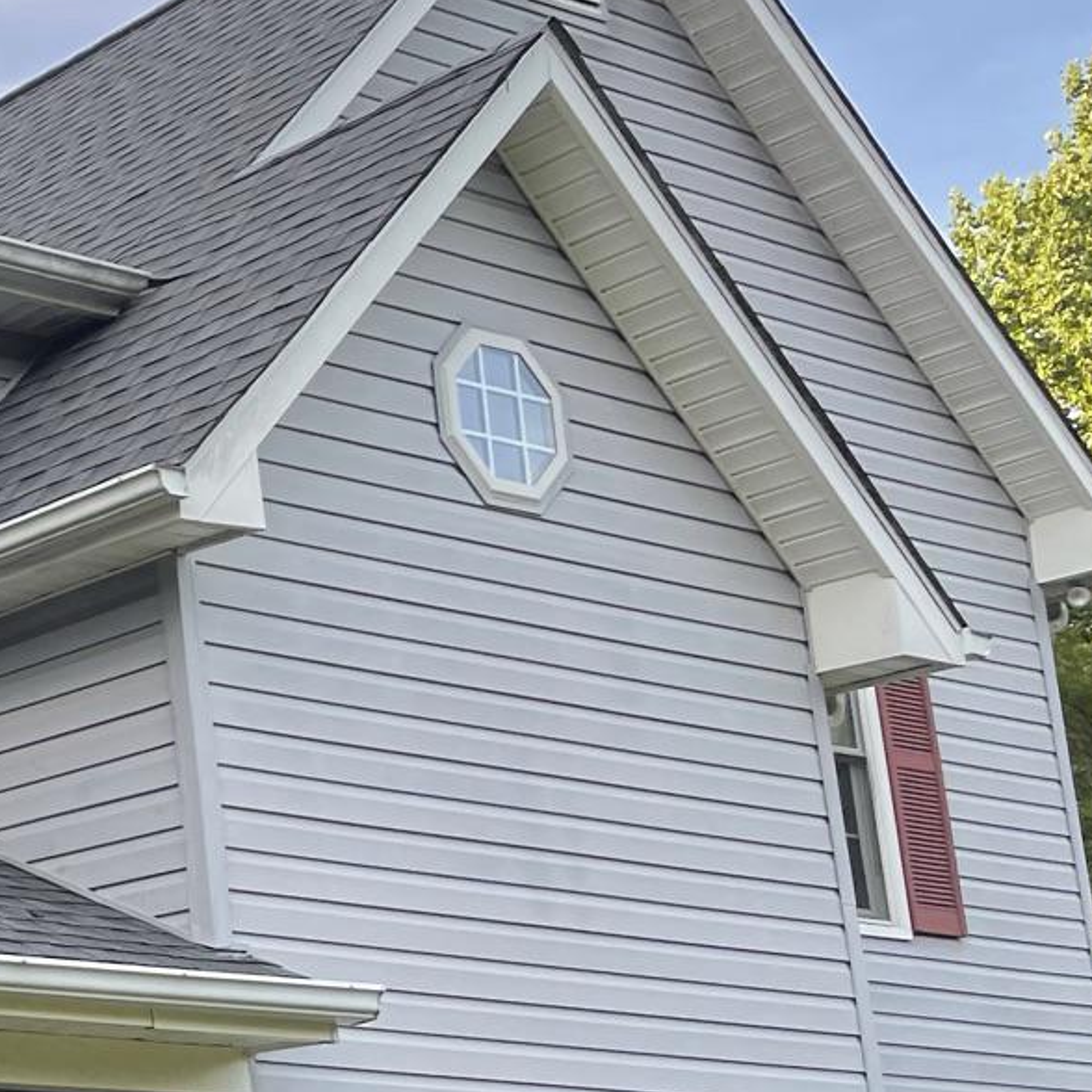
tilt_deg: +13.5
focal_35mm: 80
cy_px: 756
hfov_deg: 18.0
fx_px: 2855
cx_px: -782
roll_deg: +0.8
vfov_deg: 21.5
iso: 32
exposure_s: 1/288
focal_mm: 5.1
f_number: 1.6
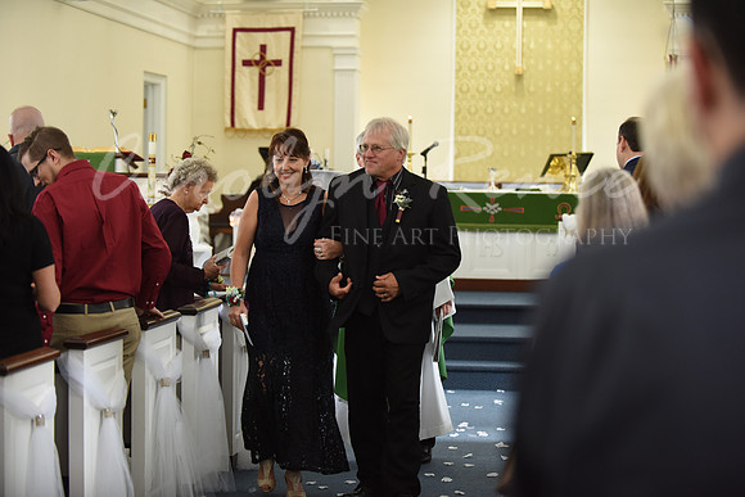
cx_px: 372
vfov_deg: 17.1
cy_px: 248
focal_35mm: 80
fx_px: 1656
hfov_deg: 25.4
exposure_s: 1/125
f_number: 2.8
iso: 1600
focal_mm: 80
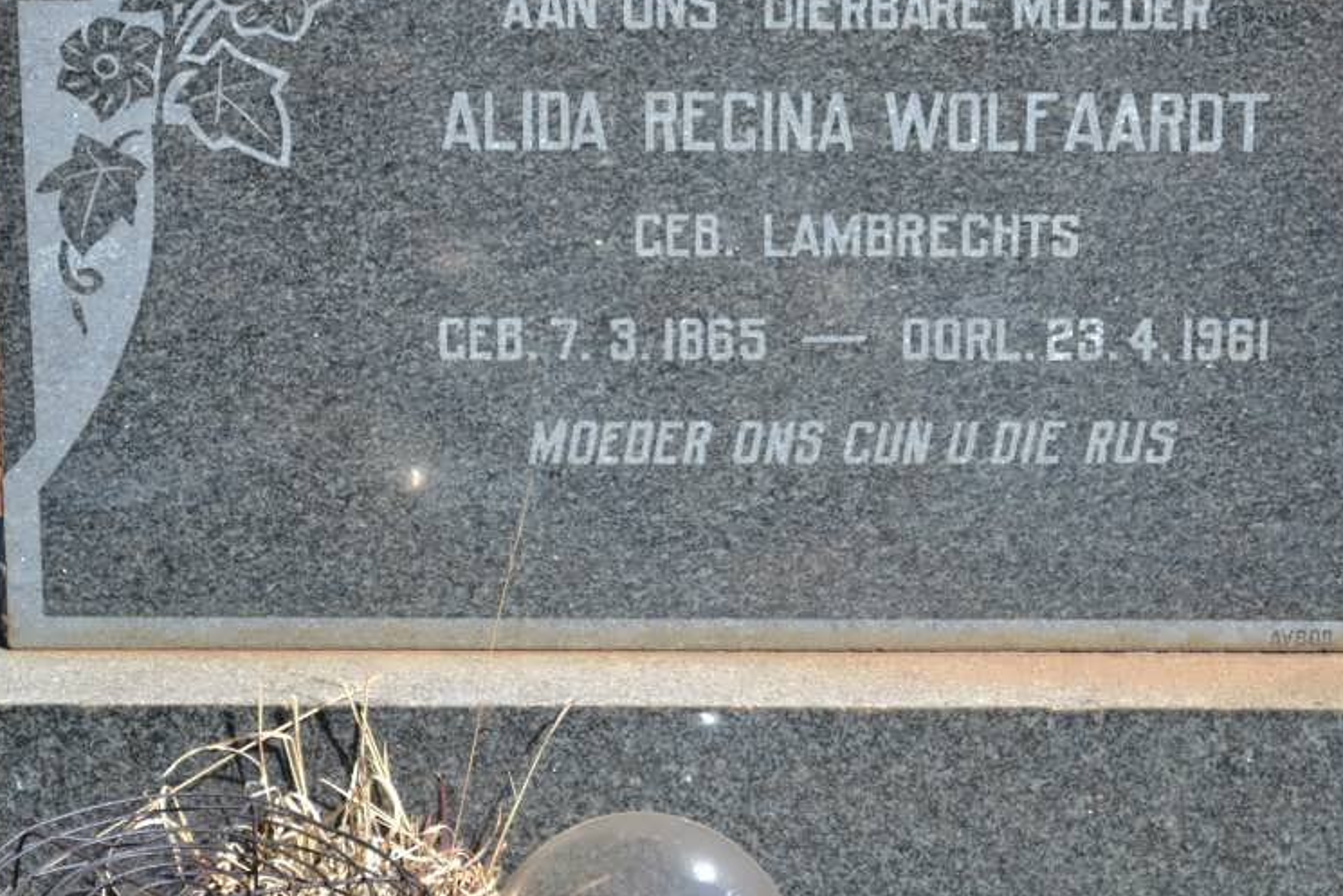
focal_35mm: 133
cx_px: 772
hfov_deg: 15.4
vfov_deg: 10.3
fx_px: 4955
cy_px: 180
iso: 180
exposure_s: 1/125
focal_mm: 55
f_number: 5.6
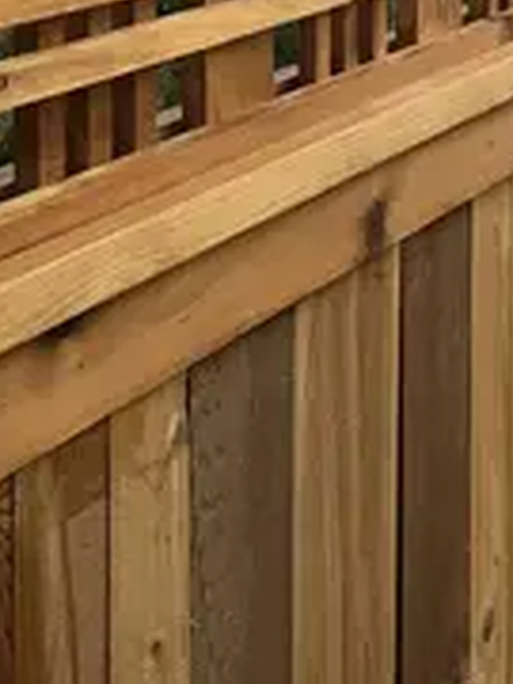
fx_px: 1521
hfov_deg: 19.1
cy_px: -215
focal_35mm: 77
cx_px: 251
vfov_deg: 22.5
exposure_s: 1/60
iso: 200
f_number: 1.6
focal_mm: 5.1
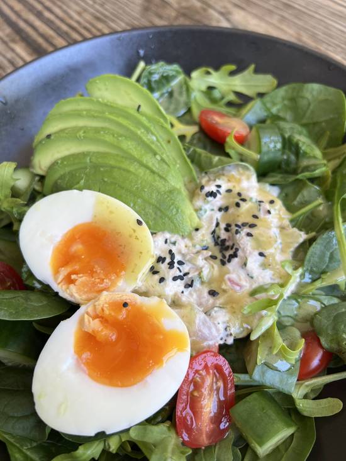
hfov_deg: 53.1
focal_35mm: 26
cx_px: 173
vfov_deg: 67.3
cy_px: 230
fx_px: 346
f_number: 1.5
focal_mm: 5.7
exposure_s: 1/195
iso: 40
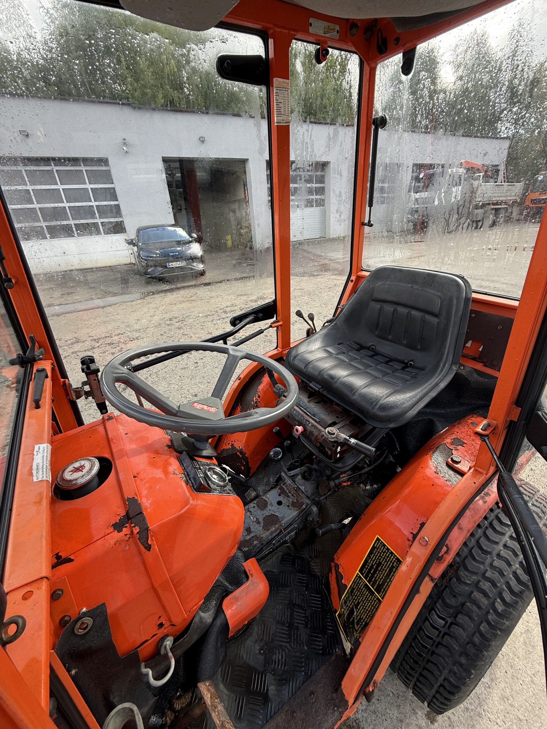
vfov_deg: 102.1
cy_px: 364
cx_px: 274
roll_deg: +3.4
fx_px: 295
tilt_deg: -24.4
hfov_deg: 85.7
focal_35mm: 14
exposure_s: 1/175
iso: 50
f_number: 2.2
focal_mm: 2.22
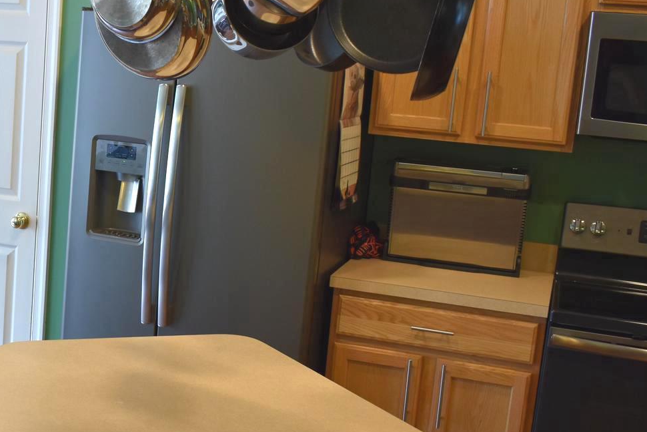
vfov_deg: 23.8
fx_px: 1024
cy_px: 223
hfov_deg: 32.7
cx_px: 25
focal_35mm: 57
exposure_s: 1/60
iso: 560
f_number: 4
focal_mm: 18
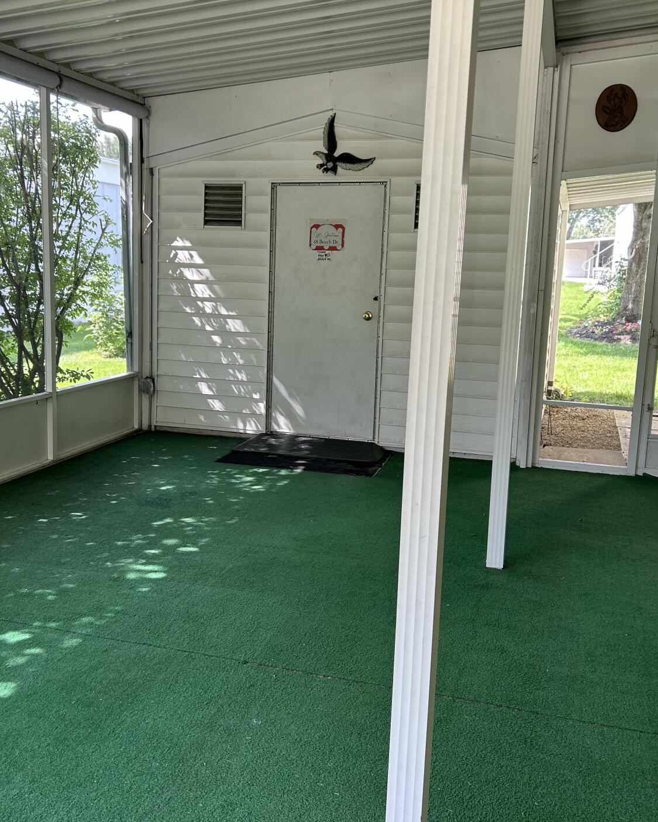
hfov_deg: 41.0
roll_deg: -1.8
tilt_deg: -10.0
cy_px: 399
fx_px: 876
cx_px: 279
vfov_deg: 50.3
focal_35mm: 36
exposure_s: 1/121
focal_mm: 5.7
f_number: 1.5
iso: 40
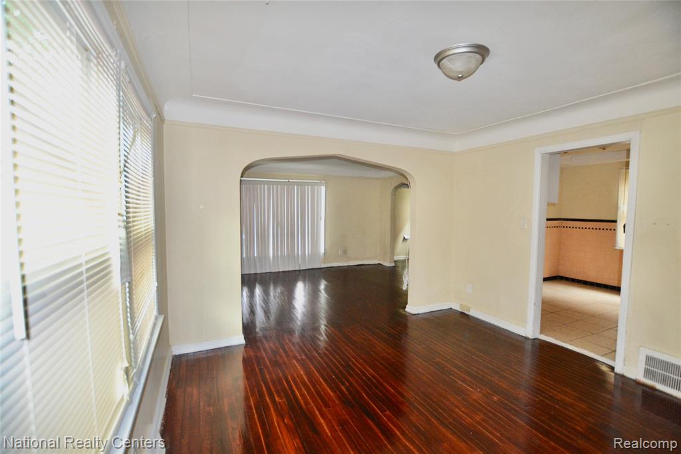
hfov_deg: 100.4
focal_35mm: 15
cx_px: 340
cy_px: 227
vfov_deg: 77.3
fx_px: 284
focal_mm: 10
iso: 1100
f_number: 3.5
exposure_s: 1/60
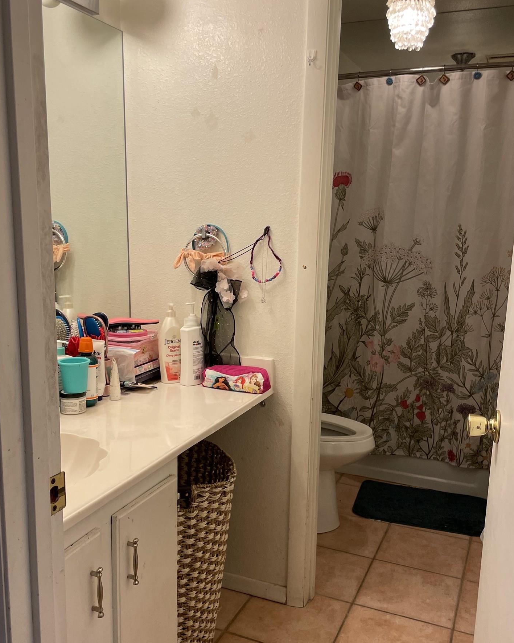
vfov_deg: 54.1
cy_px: 364
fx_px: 628
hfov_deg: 44.5
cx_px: 251
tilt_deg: -12.5
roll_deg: -1.5
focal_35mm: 33
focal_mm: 4.2
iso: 100
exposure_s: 1/120
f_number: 1.6
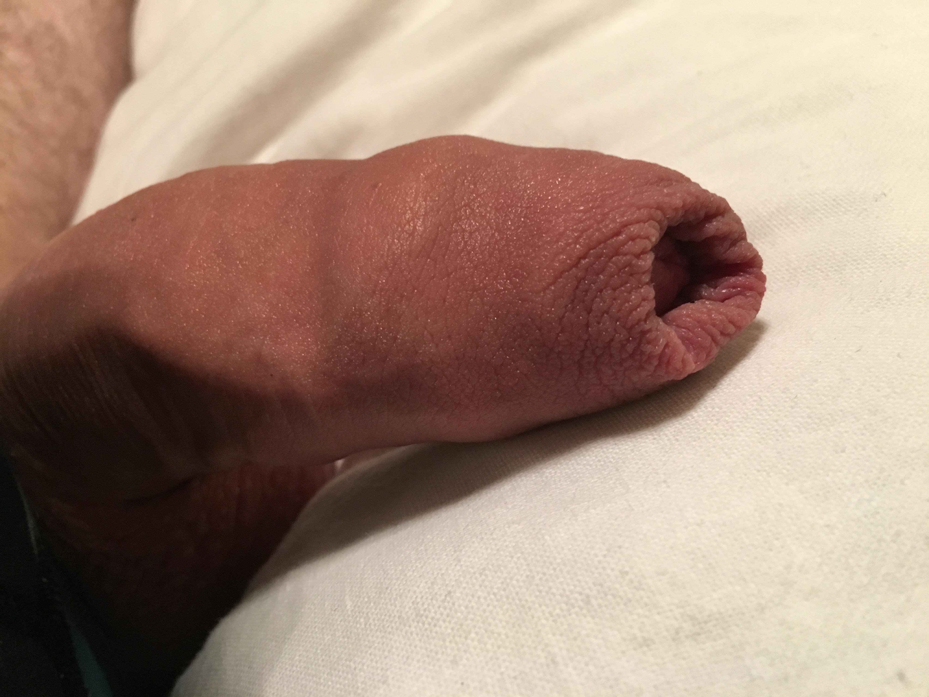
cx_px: 464
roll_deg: -14.5
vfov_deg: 48.2
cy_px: 348
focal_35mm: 29
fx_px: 778
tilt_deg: -20.1
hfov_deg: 61.7
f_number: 2.2
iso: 200
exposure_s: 1/17
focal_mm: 4.15
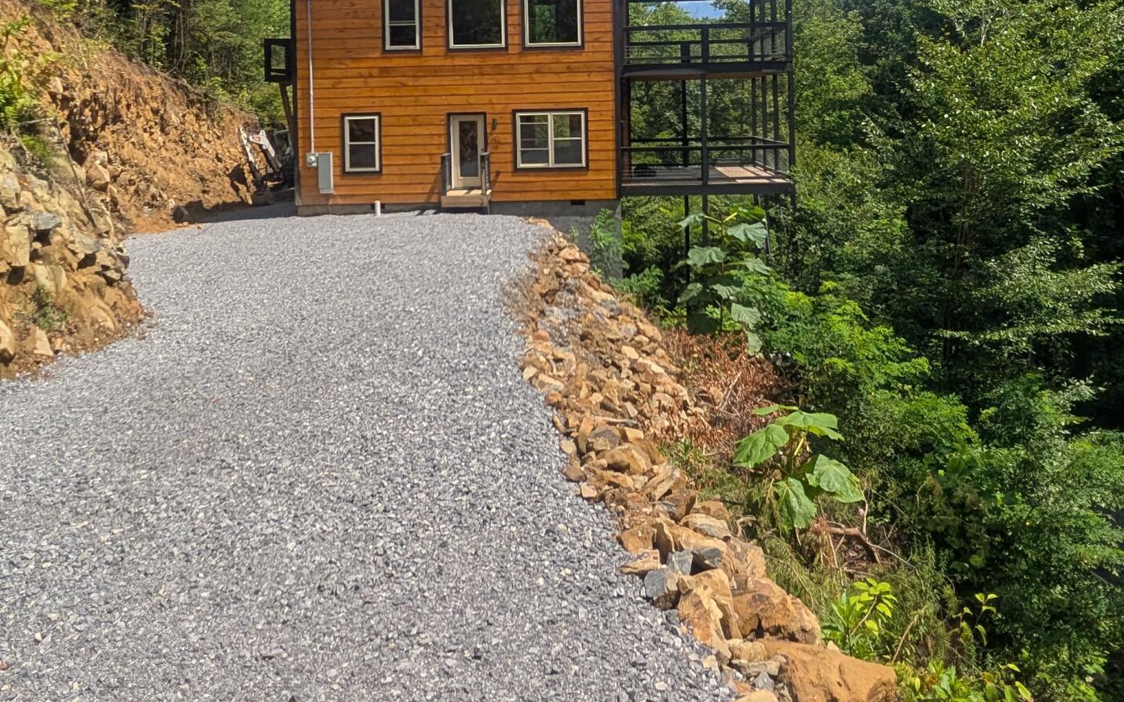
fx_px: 827
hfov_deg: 68.4
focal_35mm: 27
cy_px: 115
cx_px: 590
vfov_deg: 43.3
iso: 53
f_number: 1.7
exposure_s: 1/4505
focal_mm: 2.02
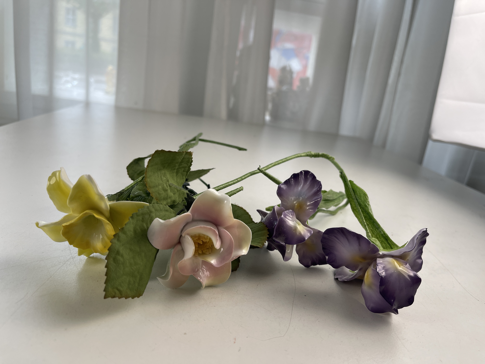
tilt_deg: -16.5
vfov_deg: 54.9
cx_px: 242
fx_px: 350
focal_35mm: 25
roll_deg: -9.2
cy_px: 182
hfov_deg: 69.4
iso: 32
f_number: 1.6
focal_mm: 5.1
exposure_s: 1/338
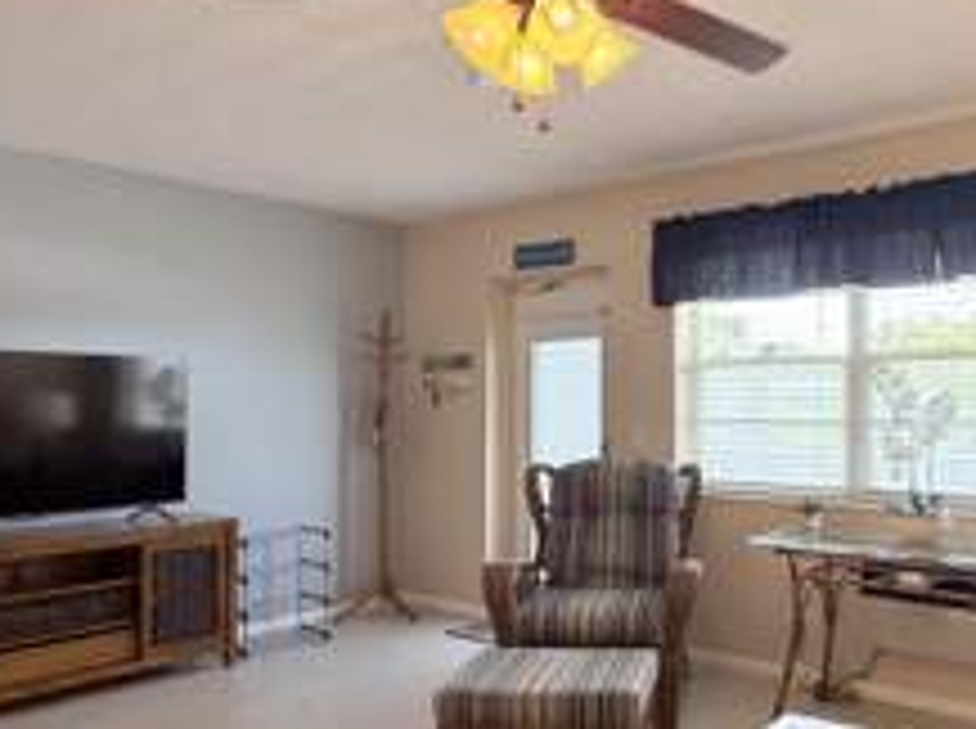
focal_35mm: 31
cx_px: 733
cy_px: 389
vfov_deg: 45.3
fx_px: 873
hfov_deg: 55.6
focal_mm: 2.22
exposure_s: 1/120
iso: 100
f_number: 2.2
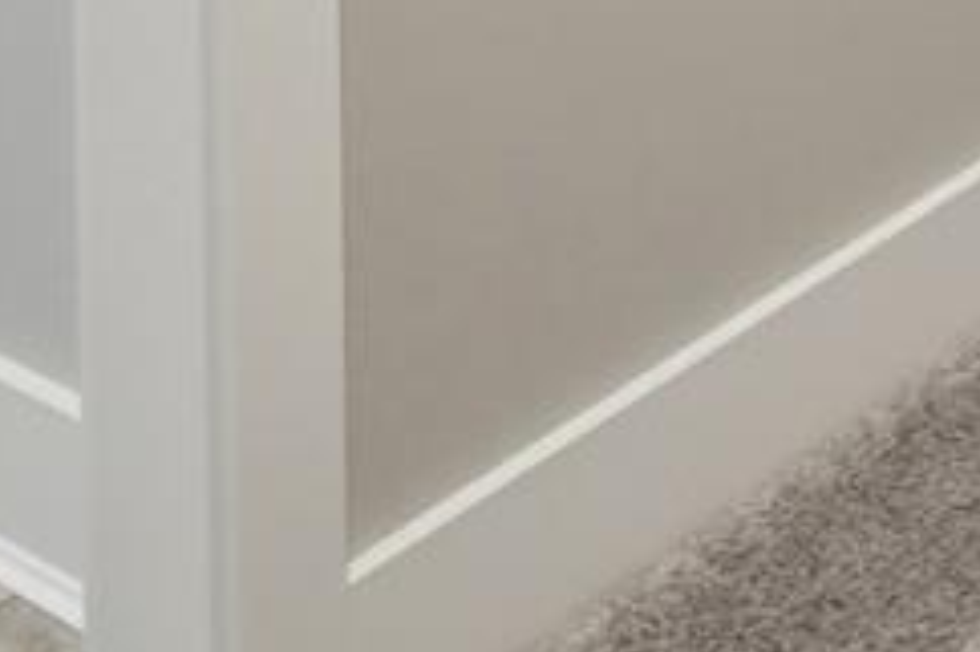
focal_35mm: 93
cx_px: 1239
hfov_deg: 20.2
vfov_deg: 11.1
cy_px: -1138
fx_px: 2530
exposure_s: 1/200
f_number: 4
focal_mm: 10
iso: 100
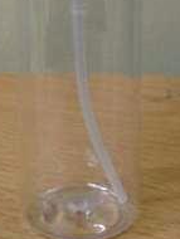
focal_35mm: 96
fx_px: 664
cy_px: 11
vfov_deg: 19.9
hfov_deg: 15.4
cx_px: 68
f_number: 2.8
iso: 200
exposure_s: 1/20
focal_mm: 6.3
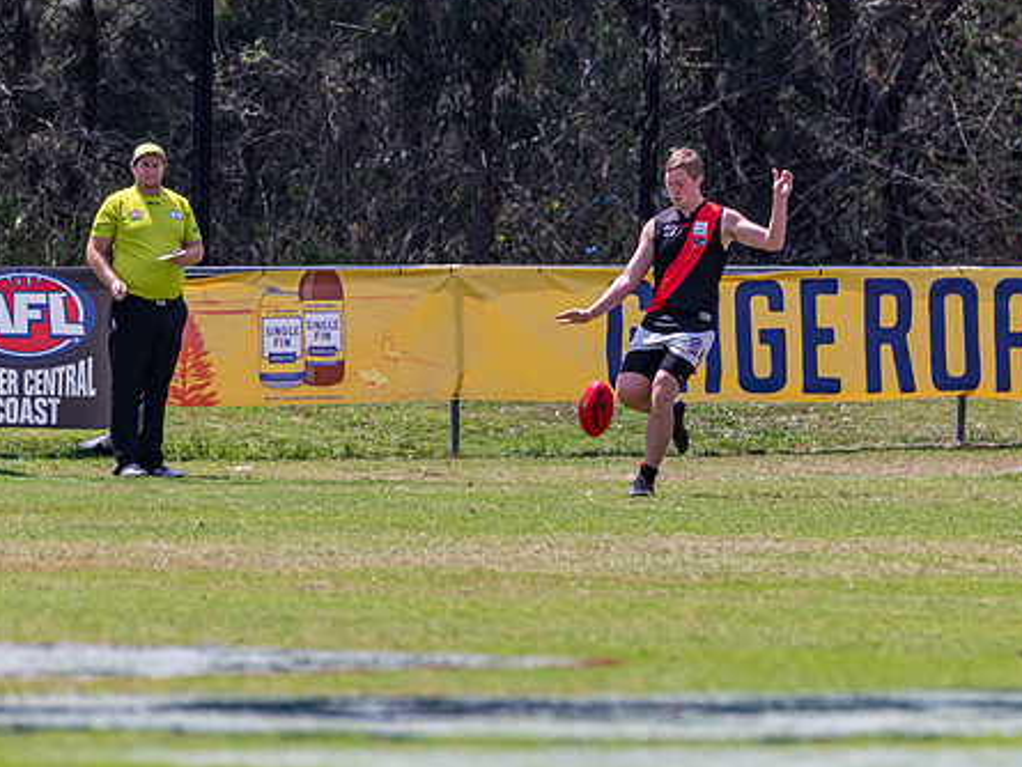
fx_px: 24777
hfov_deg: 2.4
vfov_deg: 1.8
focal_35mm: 839
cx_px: 626
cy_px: 328
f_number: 6.3
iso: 800
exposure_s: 1/3200
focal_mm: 420
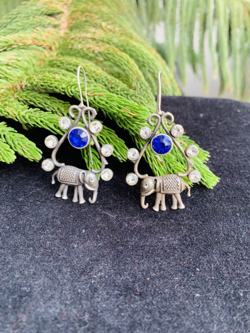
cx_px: 125
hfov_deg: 53.1
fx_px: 250
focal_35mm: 26
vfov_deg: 67.3
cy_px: 166
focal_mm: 4.25
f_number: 1.8
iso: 100
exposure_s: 1/108
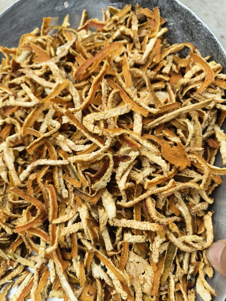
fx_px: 209
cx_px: 113
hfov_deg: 56.8
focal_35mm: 24
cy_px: 150
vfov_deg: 71.6
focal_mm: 5.59
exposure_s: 1/390
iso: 50
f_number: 1.8
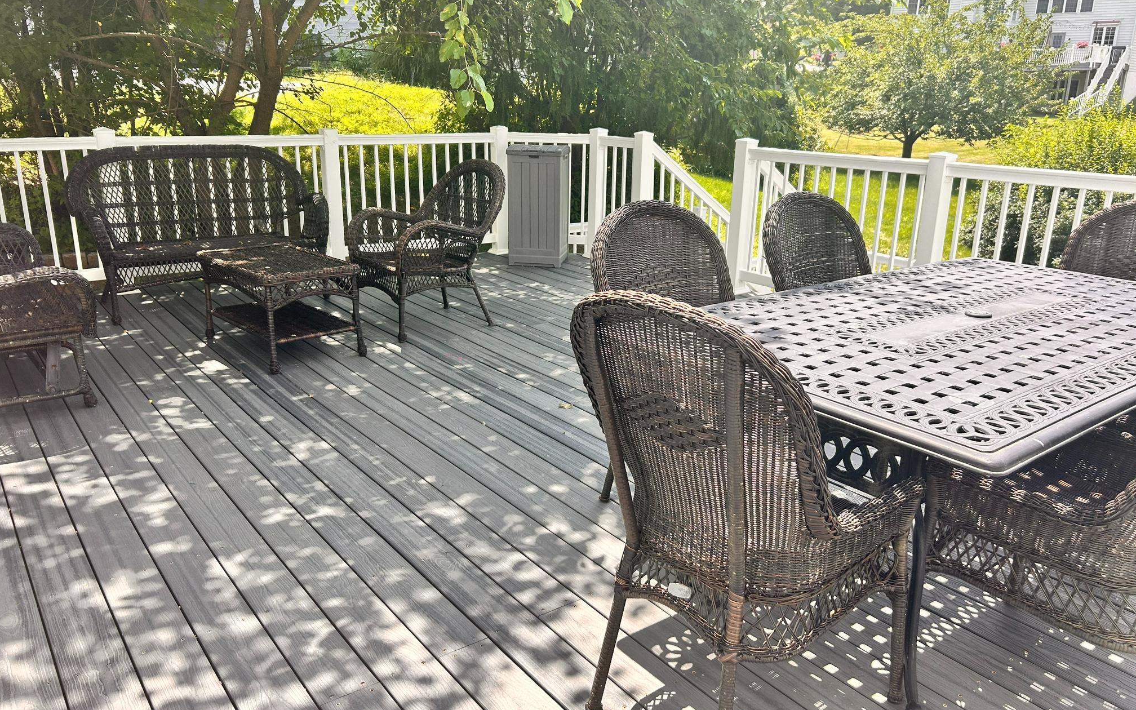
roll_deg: -0.4
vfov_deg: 44.5
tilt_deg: -16.6
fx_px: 867
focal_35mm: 28
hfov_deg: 66.5
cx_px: 575
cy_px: 356
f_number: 1.5
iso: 50
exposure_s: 1/1124
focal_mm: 5.7
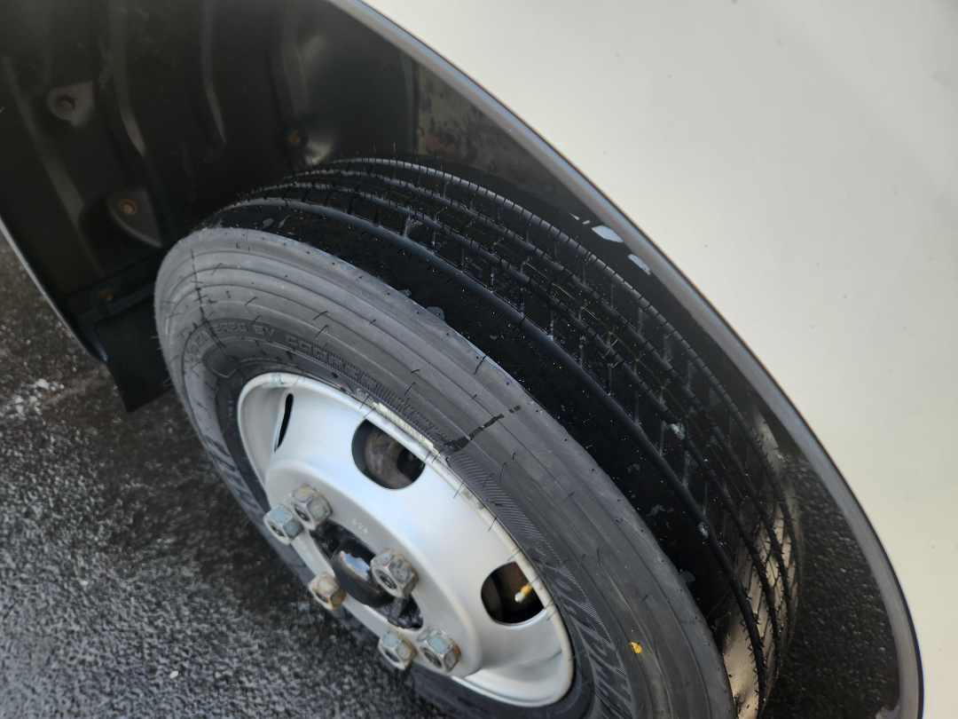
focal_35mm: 23
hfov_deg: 73.9
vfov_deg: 58.9
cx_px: 479
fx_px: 637
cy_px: 360
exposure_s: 1/204
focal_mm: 5.4
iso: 20
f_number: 1.8
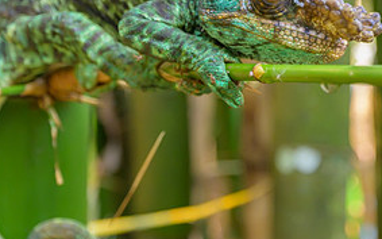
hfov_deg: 34.5
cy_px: 34
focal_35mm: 58
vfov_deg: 22.0
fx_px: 604
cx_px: 275
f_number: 2.8
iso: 800
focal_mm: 24
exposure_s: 1/320
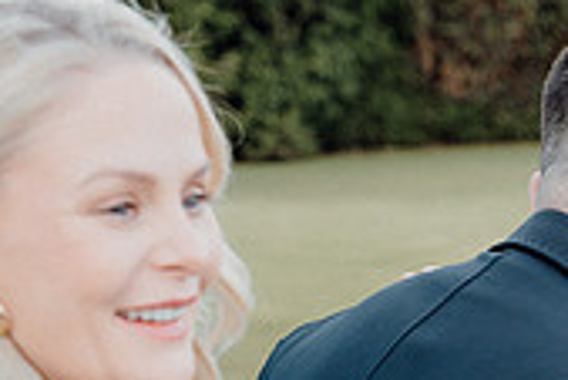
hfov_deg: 12.7
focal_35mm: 158
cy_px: 509
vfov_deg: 8.6
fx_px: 2495
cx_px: 696
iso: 400
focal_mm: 46
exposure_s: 1/500
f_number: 3.5
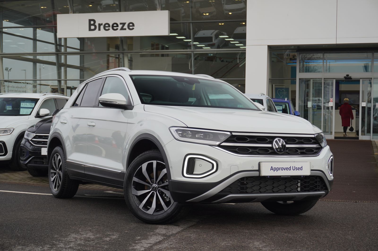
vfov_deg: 24.4
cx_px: 189
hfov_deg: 36.0
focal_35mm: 56
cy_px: 126
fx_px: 582
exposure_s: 1/80
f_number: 6.3
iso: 100
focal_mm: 37
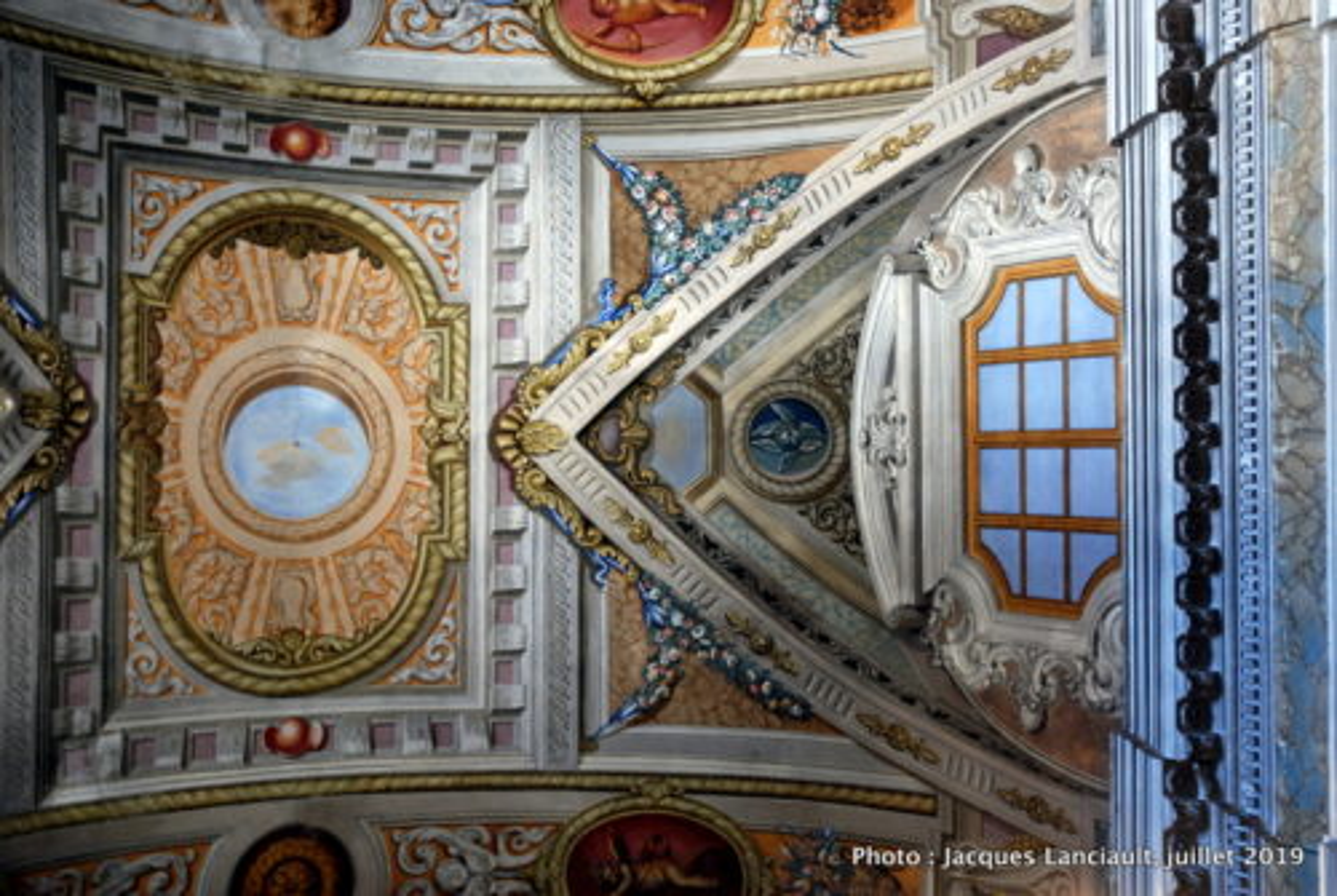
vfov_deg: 30.9
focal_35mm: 44
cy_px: 448
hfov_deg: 44.9
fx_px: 1618
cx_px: 668
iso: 800
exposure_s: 1/40
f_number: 4
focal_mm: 29
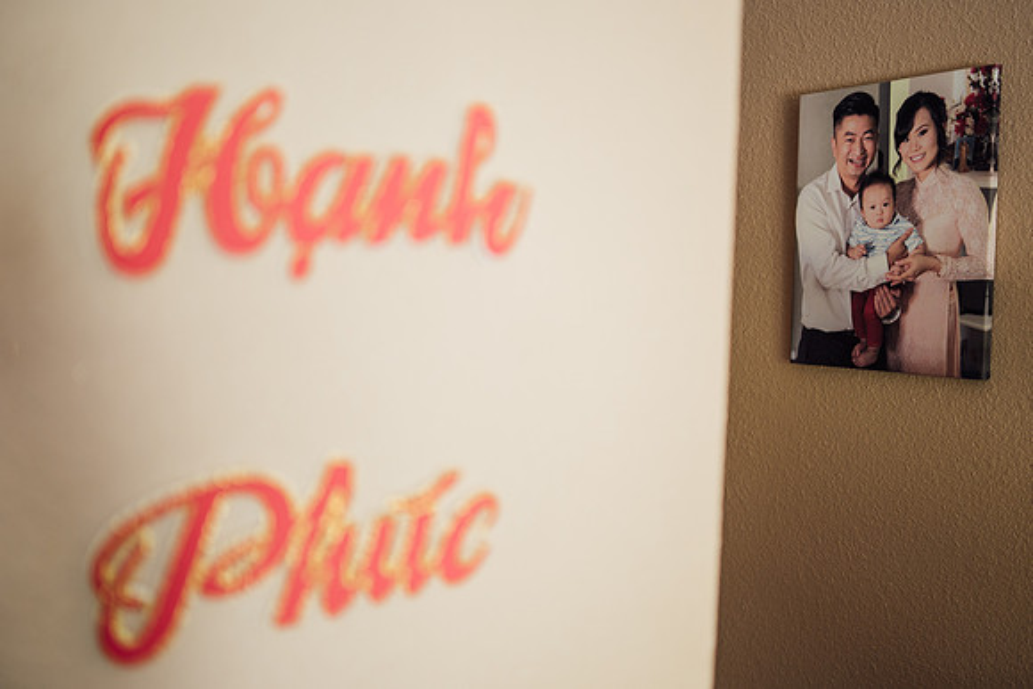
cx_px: 546
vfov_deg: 35.9
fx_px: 1062
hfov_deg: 51.8
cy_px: 344
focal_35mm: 37
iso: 640
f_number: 1.4
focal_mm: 35
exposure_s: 1/160
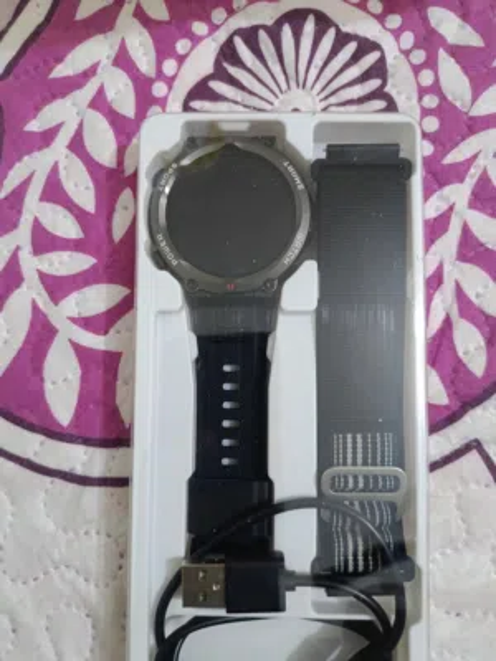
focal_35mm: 24
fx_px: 459
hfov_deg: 56.8
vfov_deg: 71.6
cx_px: 248
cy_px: 330
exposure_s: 1/50
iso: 1250
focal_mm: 5.44
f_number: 1.79
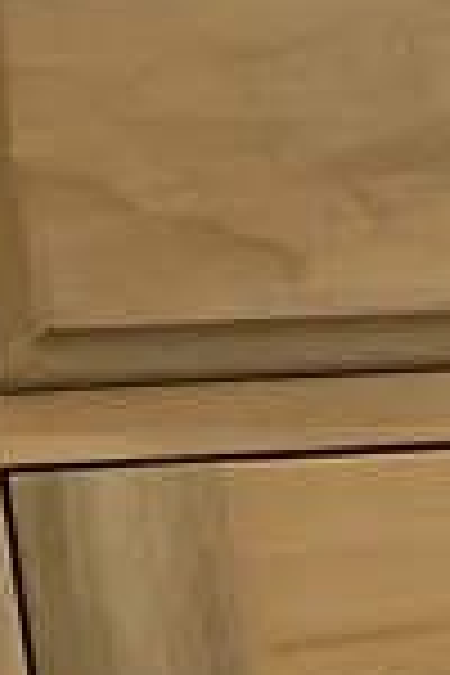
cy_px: 882
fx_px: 3450
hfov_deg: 6.1
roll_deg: +1.0
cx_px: 1890
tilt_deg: -14.7
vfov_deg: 10.9
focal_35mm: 184
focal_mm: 4.25
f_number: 1.8
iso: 64
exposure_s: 1/100
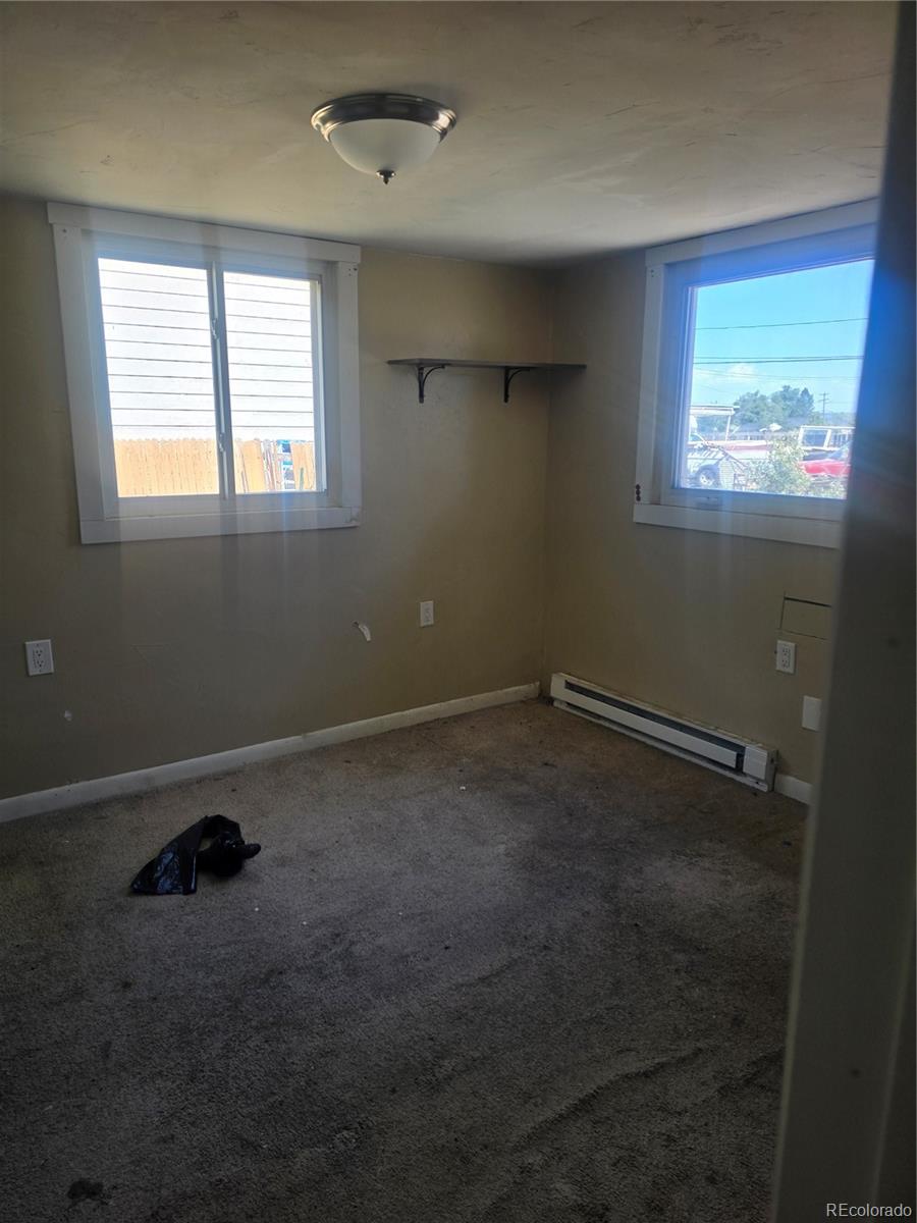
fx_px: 812
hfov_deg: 58.9
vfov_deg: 73.9
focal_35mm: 23
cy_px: 612
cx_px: 458
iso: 32
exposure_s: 1/180
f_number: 1.7
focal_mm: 6.3
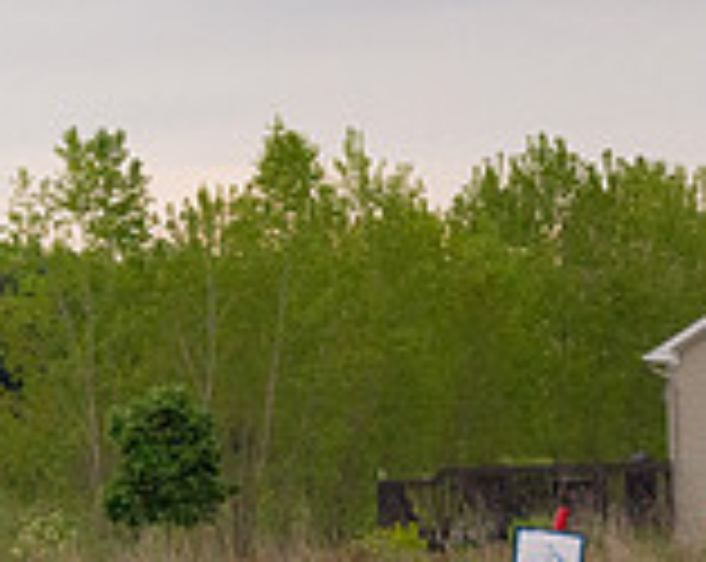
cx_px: -229
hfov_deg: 7.9
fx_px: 5068
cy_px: 353
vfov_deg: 6.3
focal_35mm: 243
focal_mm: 70
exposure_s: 1/1250
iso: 4000
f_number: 11
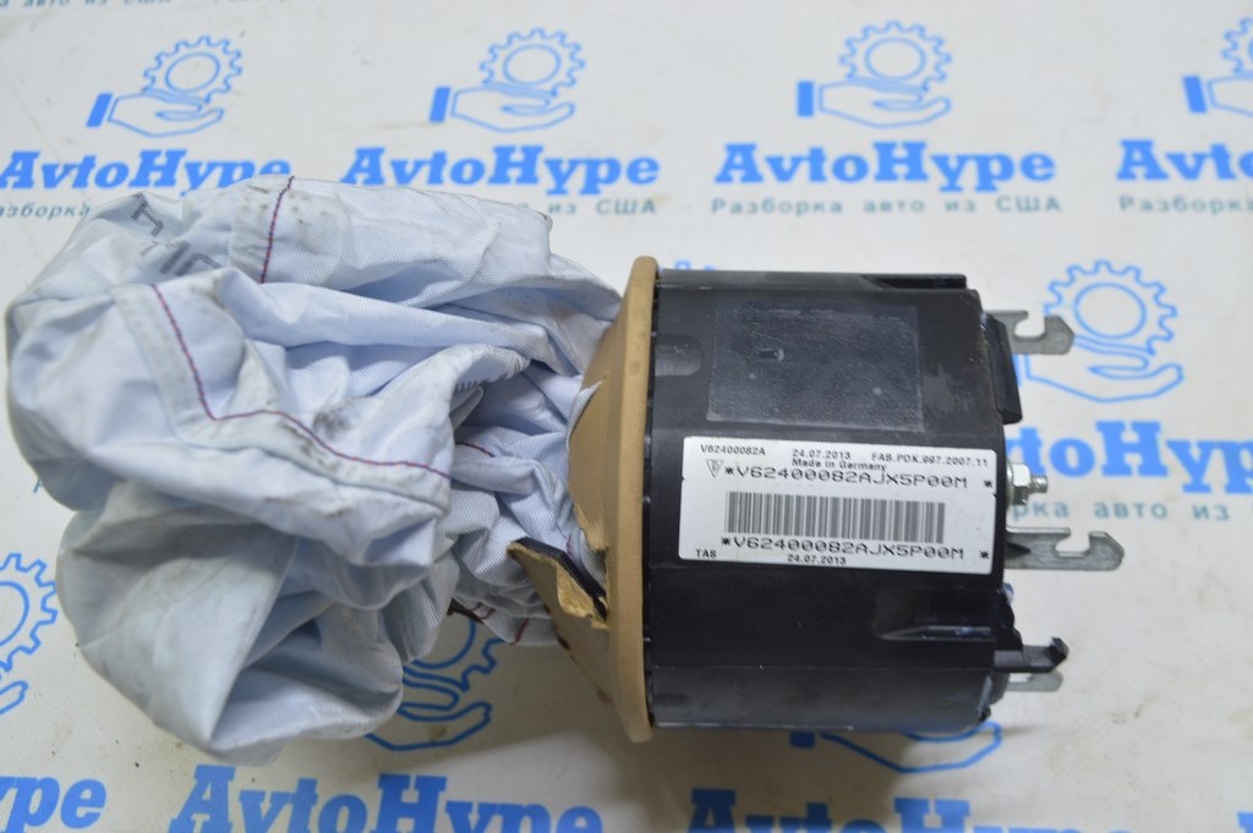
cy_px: 416
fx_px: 1252
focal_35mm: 36
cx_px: 626
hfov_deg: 53.2
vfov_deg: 36.8
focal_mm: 24
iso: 400
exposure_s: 1/20
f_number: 5.6
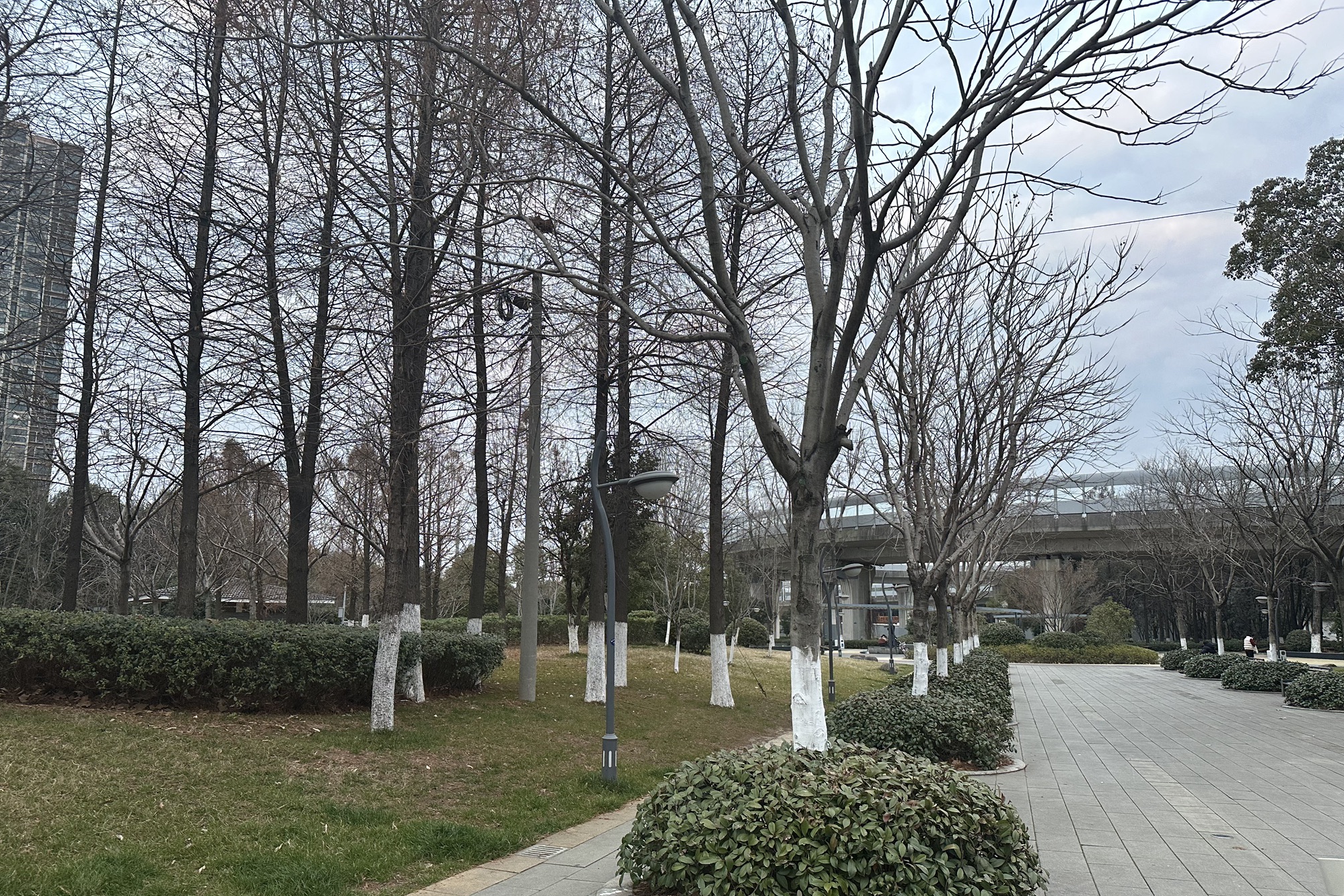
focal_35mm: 25
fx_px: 933
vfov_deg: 51.1
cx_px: 672
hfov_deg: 71.5
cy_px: 504
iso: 160
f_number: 1.78
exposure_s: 1/121
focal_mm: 6.86
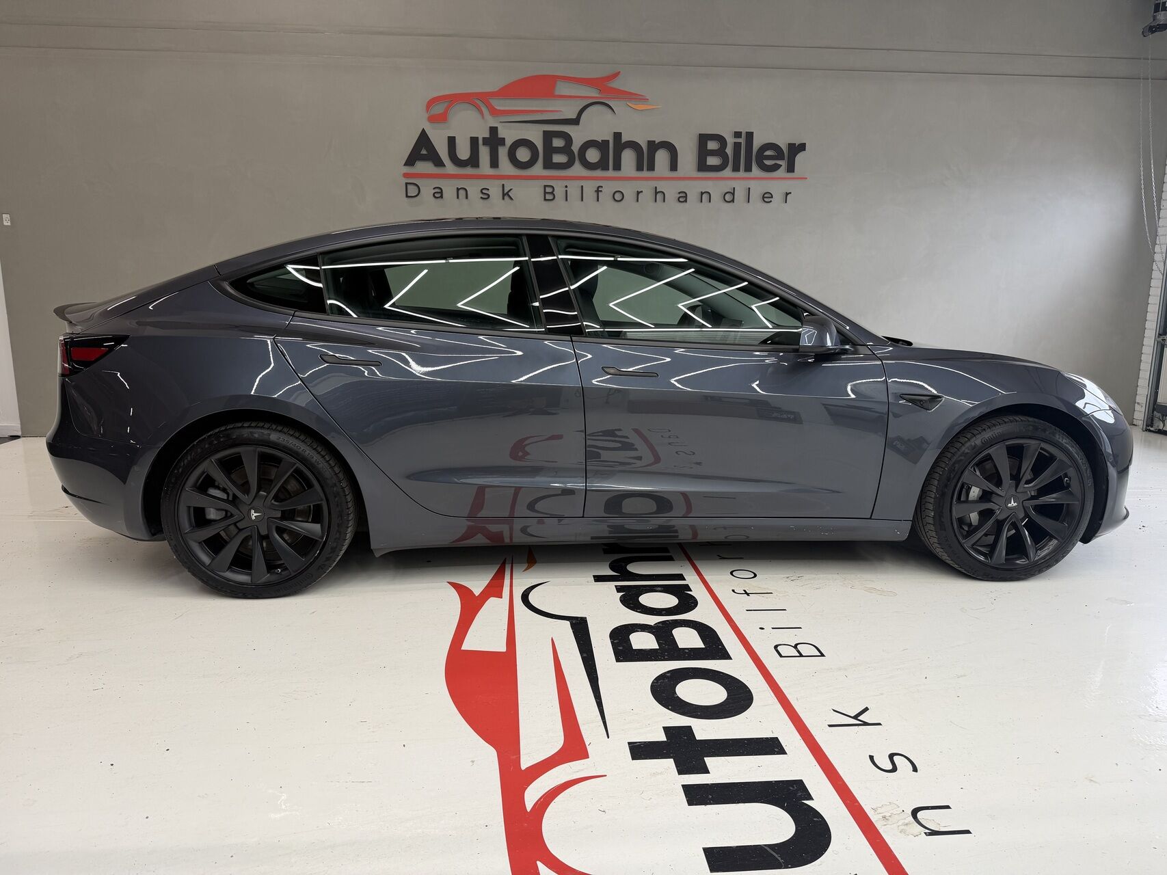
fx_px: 809
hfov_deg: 71.6
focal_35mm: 24
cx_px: 584
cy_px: 438
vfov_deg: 56.8
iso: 64
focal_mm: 6.76
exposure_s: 1/100
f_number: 1.78
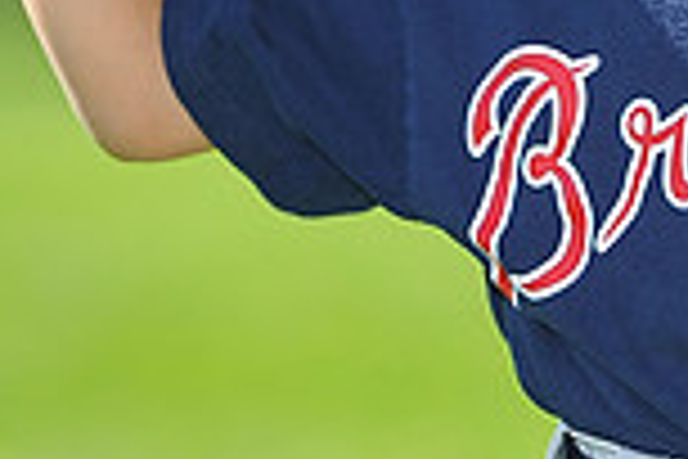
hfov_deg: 2.7
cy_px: -256
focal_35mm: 757
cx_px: 895
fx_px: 14466
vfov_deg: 1.8
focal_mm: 200
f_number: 4.5
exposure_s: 1/800
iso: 200
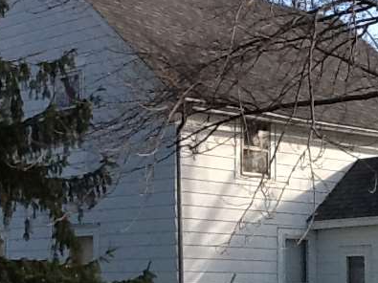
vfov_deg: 13.7
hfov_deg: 18.2
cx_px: 292
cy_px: 232
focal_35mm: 107
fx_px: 1168
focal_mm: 2.03
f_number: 2.4
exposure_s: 1/338
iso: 40
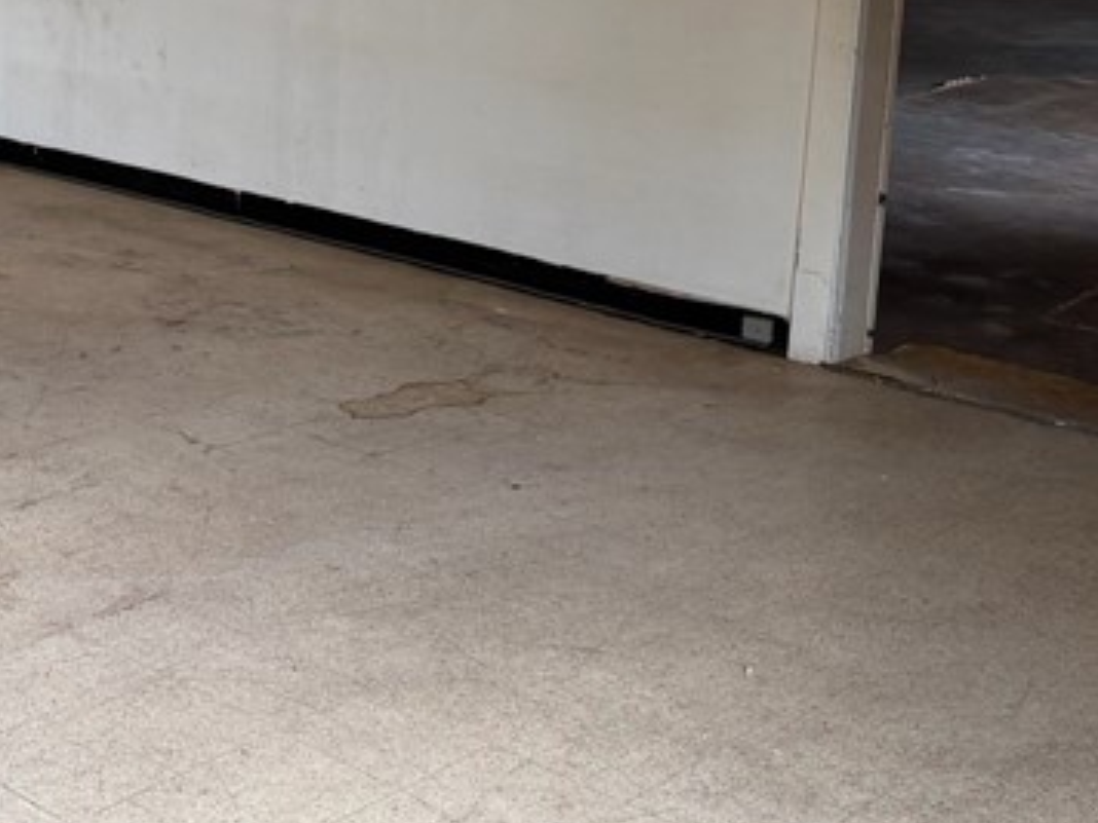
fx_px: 2189
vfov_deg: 20.9
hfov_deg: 25.7
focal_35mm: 69
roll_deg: -0.3
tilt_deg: -10.8
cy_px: 80
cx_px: -154
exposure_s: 1/121
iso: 160
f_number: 1.78
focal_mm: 6.76
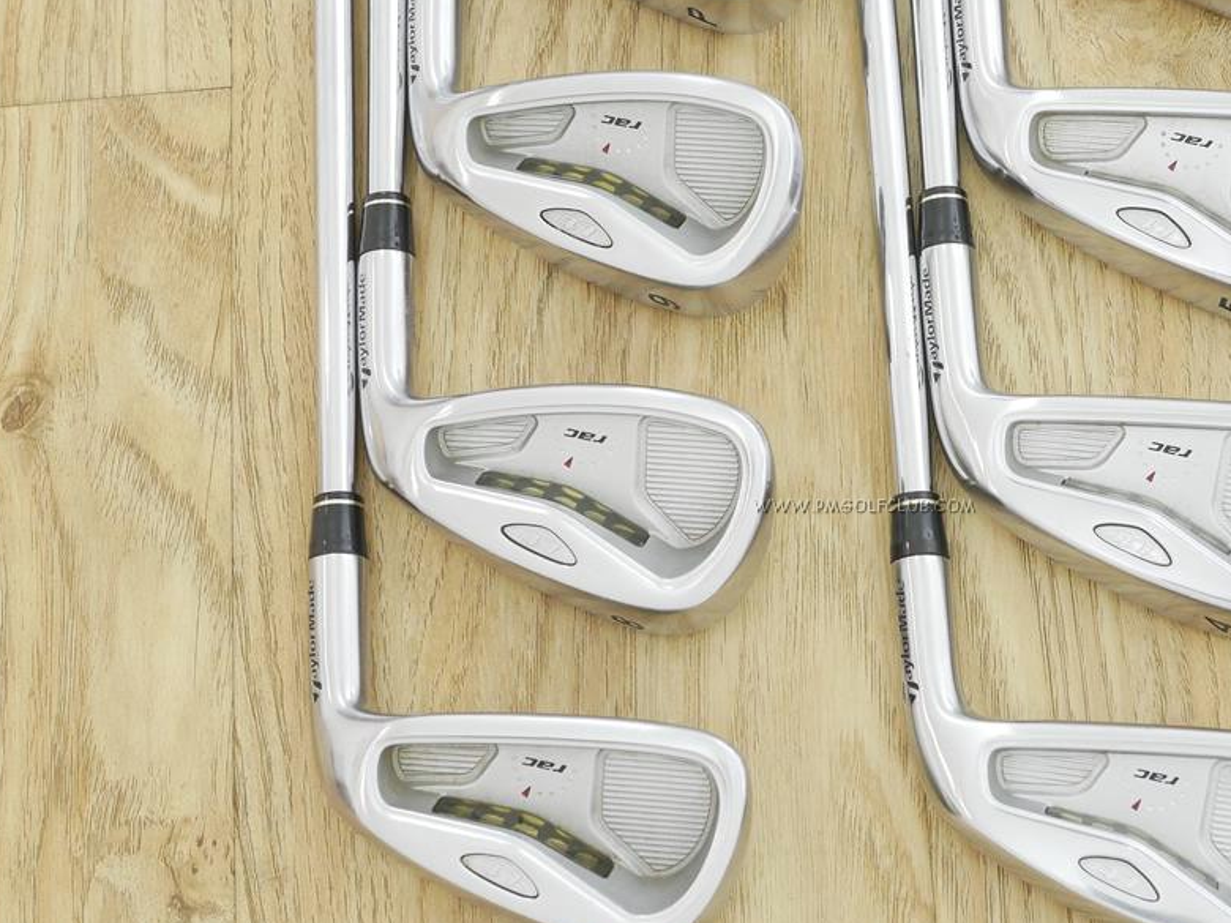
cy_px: 363
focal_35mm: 82
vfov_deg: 18.0
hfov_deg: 23.7
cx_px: 864
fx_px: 2916
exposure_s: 1/50
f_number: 4.5
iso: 1600
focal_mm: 25
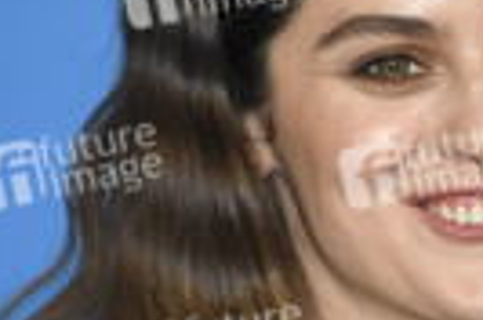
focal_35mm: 679
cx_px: 481
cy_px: 258
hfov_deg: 3.0
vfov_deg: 2.0
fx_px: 9088
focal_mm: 200
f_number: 3.5
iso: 640
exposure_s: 1/400
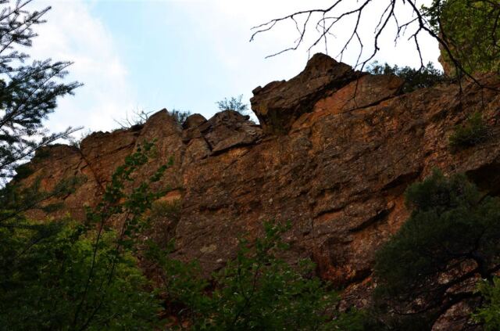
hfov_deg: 37.9
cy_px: 166
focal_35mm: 52
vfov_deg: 25.6
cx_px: 250
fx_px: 727
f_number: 5.6
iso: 100
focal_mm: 35
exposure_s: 1/125
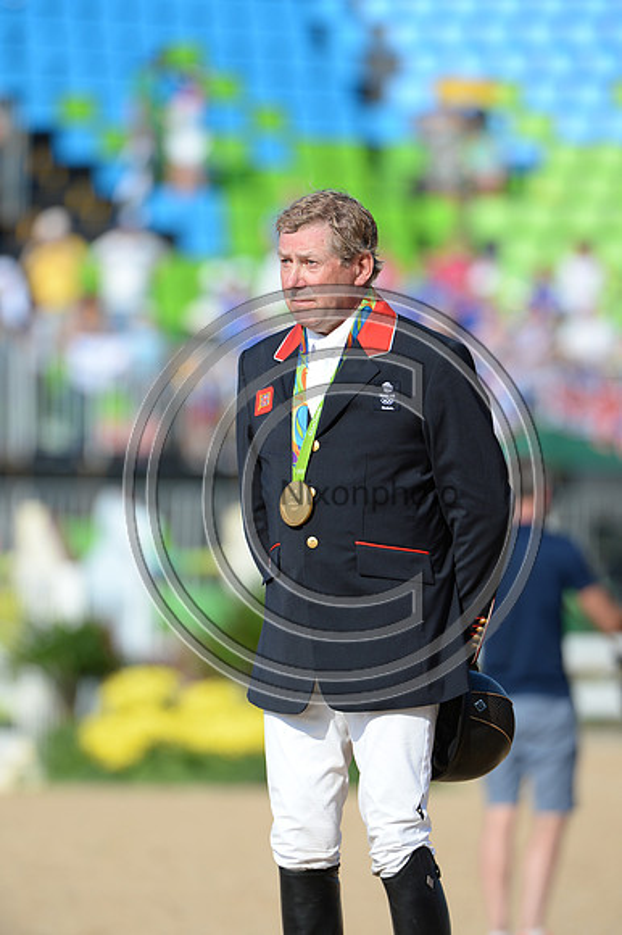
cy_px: 468
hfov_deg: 3.4
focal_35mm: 400
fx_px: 10378
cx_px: 311
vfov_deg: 5.2
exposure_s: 1/1250
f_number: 5.6
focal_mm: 400
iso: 320
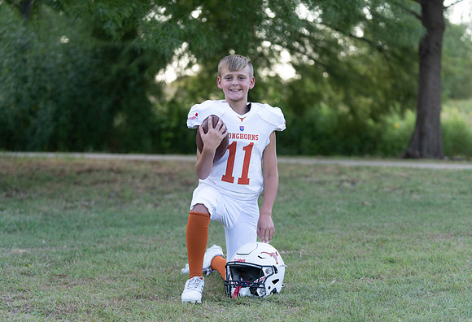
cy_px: 159
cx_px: 244
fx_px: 1141
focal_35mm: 86
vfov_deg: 16.1
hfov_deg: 23.4
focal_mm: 83
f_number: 2.8
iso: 250
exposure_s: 1/400
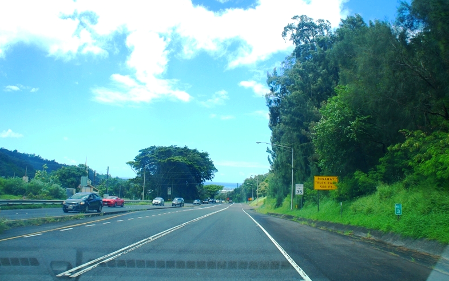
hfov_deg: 66.5
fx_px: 343
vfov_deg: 44.5
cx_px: 225
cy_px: 131
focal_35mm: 28
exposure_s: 1/400
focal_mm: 18
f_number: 6.3
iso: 200
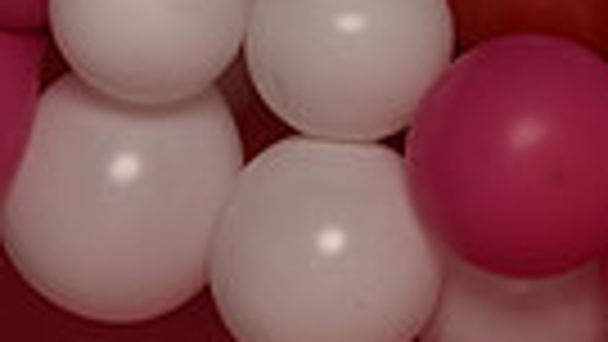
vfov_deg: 3.1
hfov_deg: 5.6
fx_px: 6176
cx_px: 784
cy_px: 1224
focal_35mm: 383
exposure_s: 1/160
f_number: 5.6
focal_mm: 85
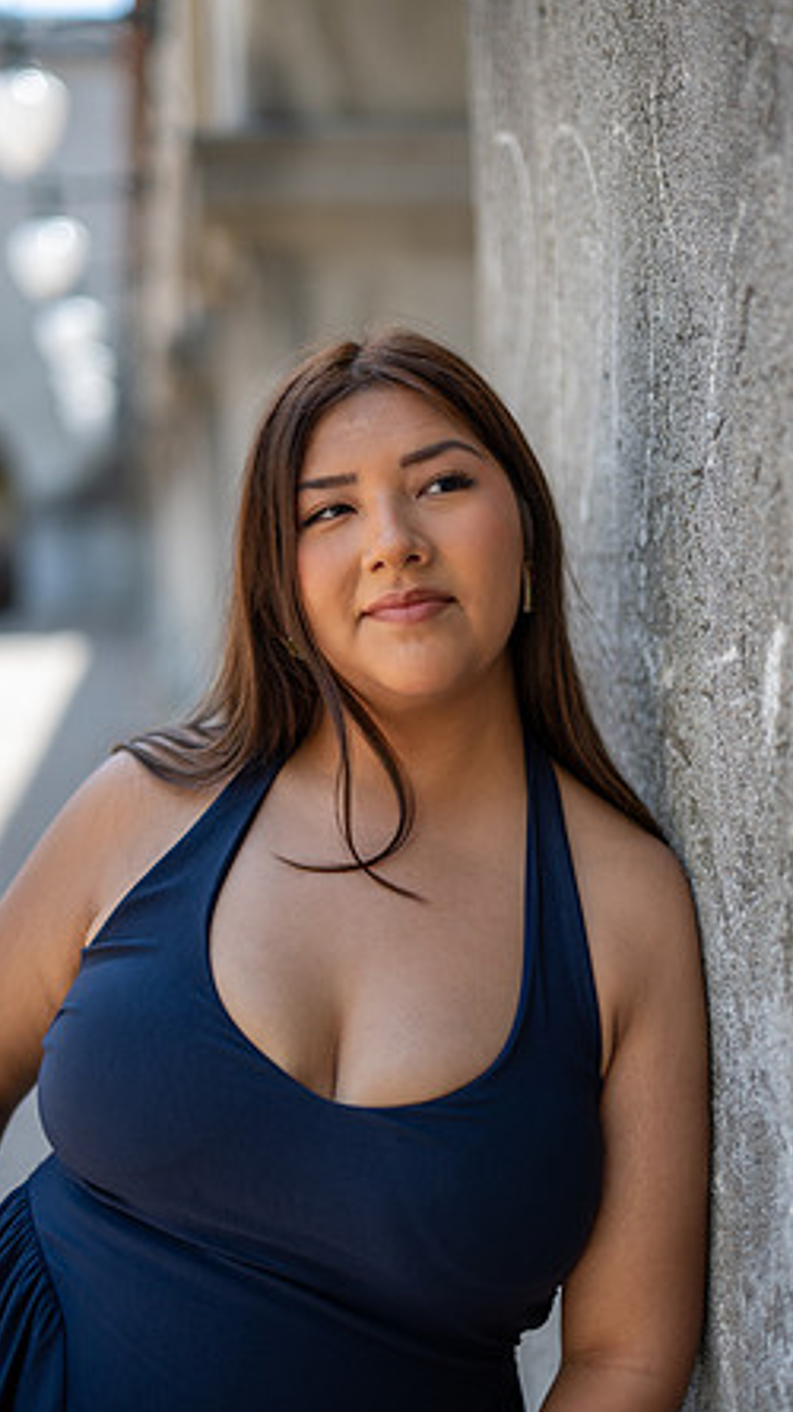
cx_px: 416
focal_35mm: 53
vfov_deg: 39.2
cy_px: 701
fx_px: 1983
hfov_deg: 22.6
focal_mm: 50
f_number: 1.6
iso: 200
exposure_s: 1/2500
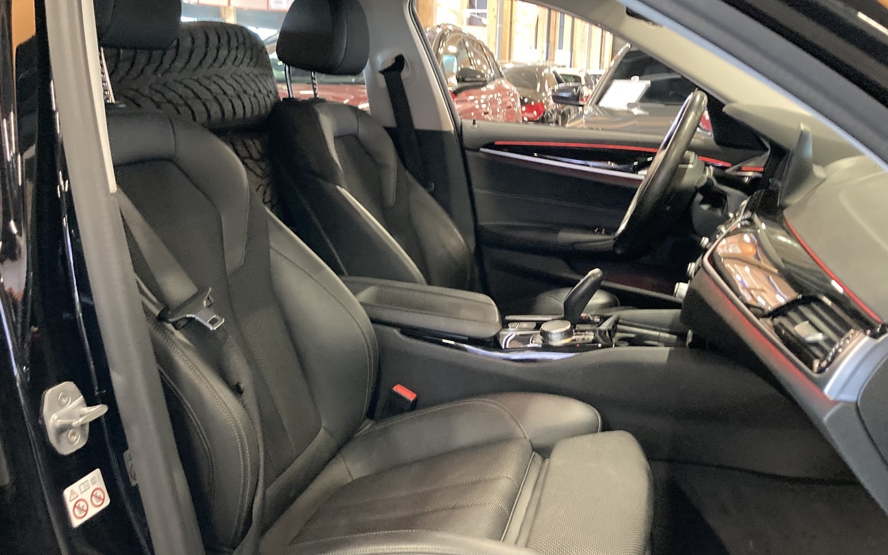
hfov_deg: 58.1
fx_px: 799
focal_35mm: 33
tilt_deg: -13.5
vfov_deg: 38.3
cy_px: 279
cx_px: 454
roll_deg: -1.8
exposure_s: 1/30
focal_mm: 3.99
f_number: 1.8
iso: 640
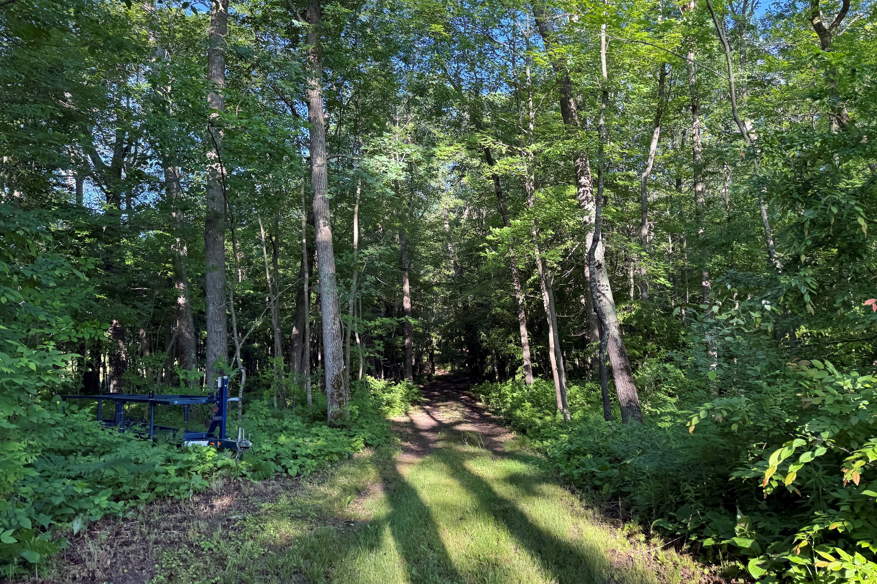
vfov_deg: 51.3
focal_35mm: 25
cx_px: 438
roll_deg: +4.0
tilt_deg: +6.3
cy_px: 290
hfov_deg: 71.5
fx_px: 609
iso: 80
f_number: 1.78
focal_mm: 6.76
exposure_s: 1/184
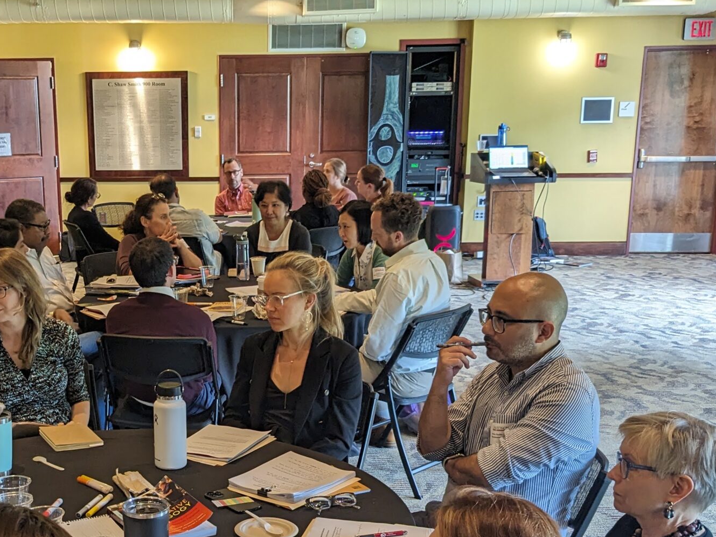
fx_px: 1076
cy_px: 401
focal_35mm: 52
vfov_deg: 27.7
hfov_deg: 36.0
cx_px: 185
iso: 213
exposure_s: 1/60
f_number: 1.73
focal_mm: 4.38
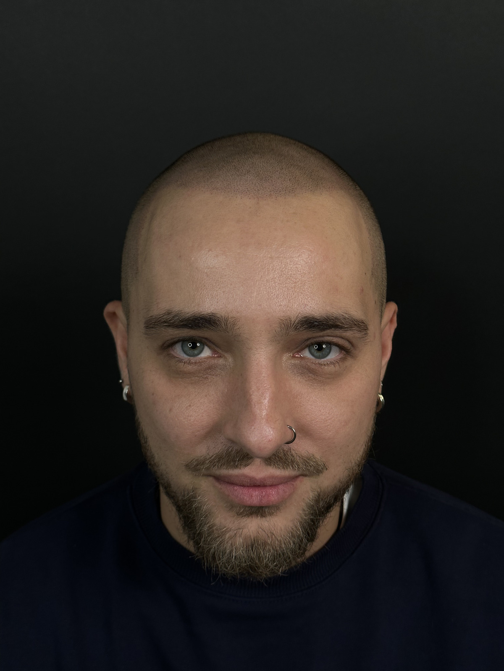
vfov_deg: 39.7
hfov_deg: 30.3
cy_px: 336
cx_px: 252
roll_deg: +3.0
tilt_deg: -17.5
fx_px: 932
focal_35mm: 48
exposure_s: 1/121
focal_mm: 6.86
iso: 80
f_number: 1.78
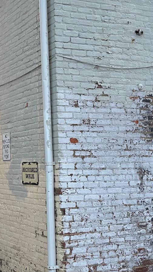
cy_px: 129
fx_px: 433
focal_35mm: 60
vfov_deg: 34.9
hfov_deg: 19.3
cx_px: -10
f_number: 1.78
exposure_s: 1/1639
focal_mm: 6.86
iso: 80
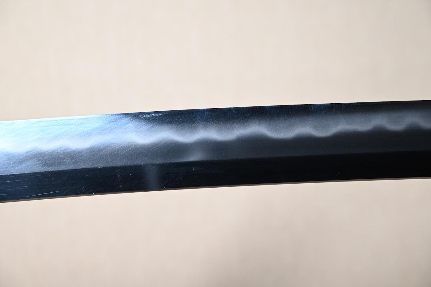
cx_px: 216
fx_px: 916
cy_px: 144
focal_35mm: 76
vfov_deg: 17.8
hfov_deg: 26.5
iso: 100
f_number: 4.8
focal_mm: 51
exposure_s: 1.3
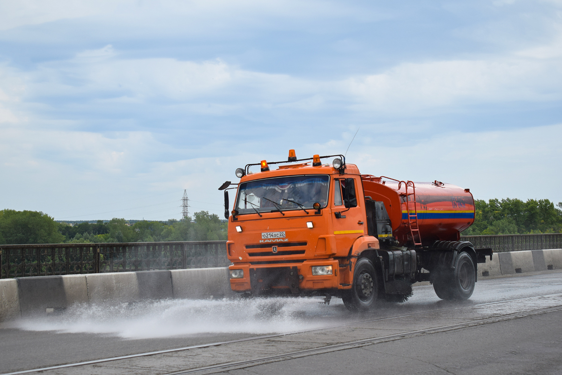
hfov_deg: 29.9
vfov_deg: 20.2
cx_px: 281
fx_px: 1054
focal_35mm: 68
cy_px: 188
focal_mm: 45
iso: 200
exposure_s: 1/800
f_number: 5.6
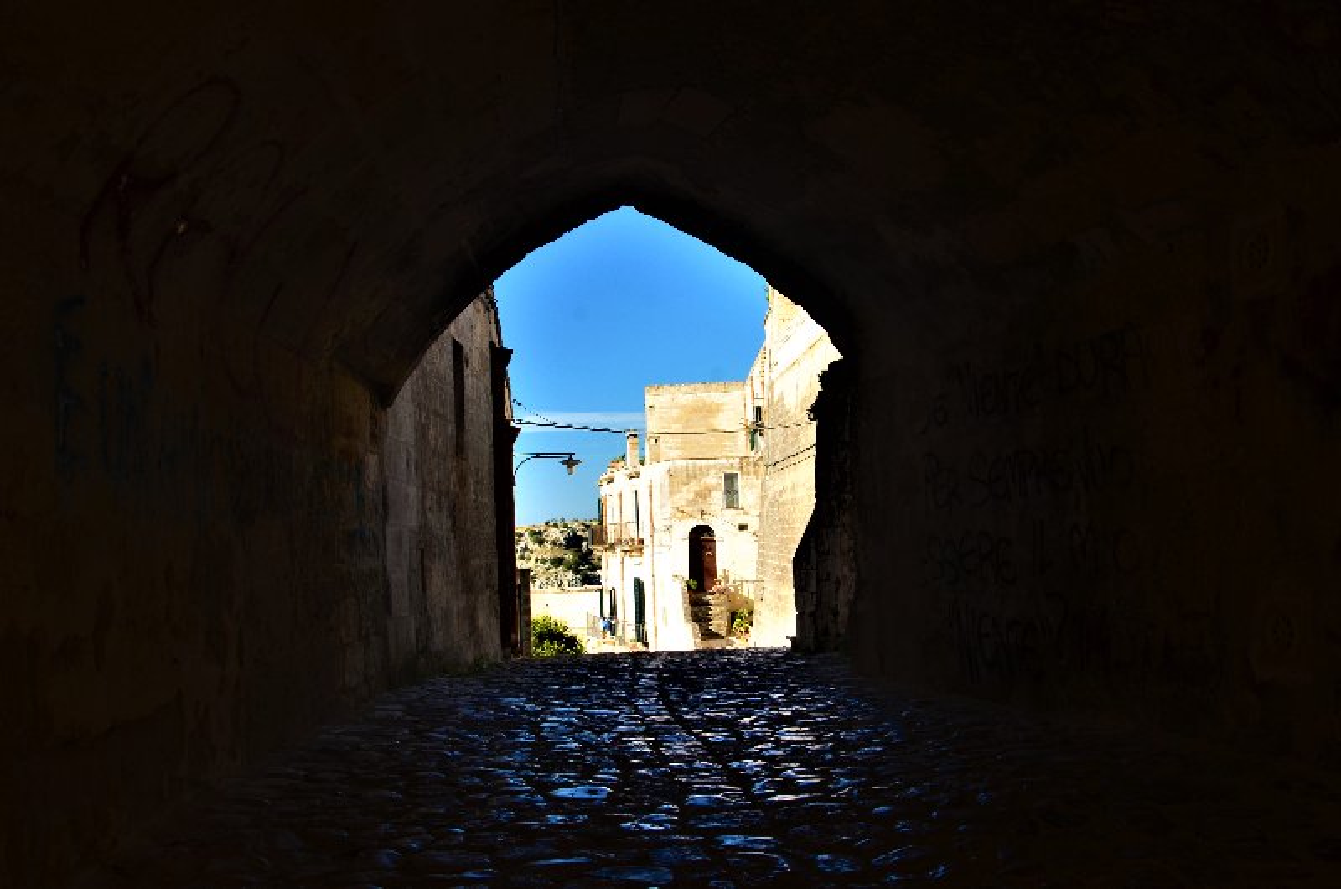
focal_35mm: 39
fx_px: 1450
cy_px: 444
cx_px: 670
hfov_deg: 49.6
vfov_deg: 34.1
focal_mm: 26
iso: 200
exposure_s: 1/60
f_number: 10
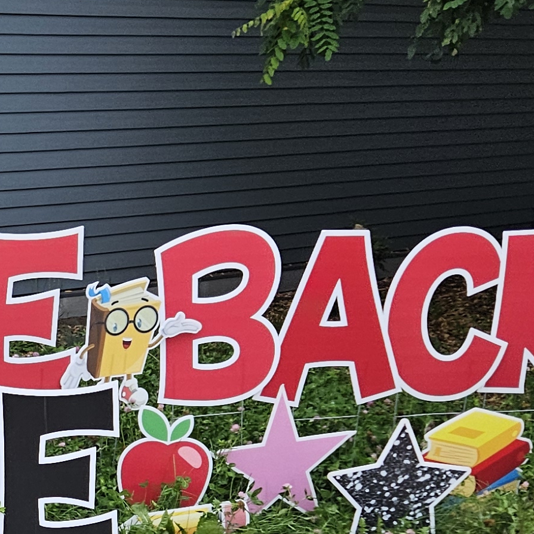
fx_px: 1588
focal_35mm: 91
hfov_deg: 17.2
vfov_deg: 18.8
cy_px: 460
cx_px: -265
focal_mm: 5.4
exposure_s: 1/207
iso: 125
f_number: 1.8
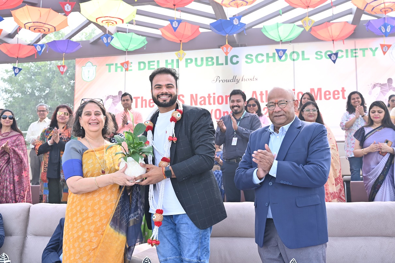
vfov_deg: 31.1
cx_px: 198
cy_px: 132
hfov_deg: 45.5
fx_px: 471
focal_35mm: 43
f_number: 5.6
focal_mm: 43
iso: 200
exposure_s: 1/160
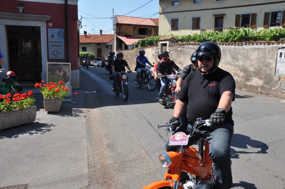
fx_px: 261
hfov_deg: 57.3
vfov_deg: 39.9
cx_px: 142
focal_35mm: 33
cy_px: 94
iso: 200
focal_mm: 22
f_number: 9
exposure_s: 1/320
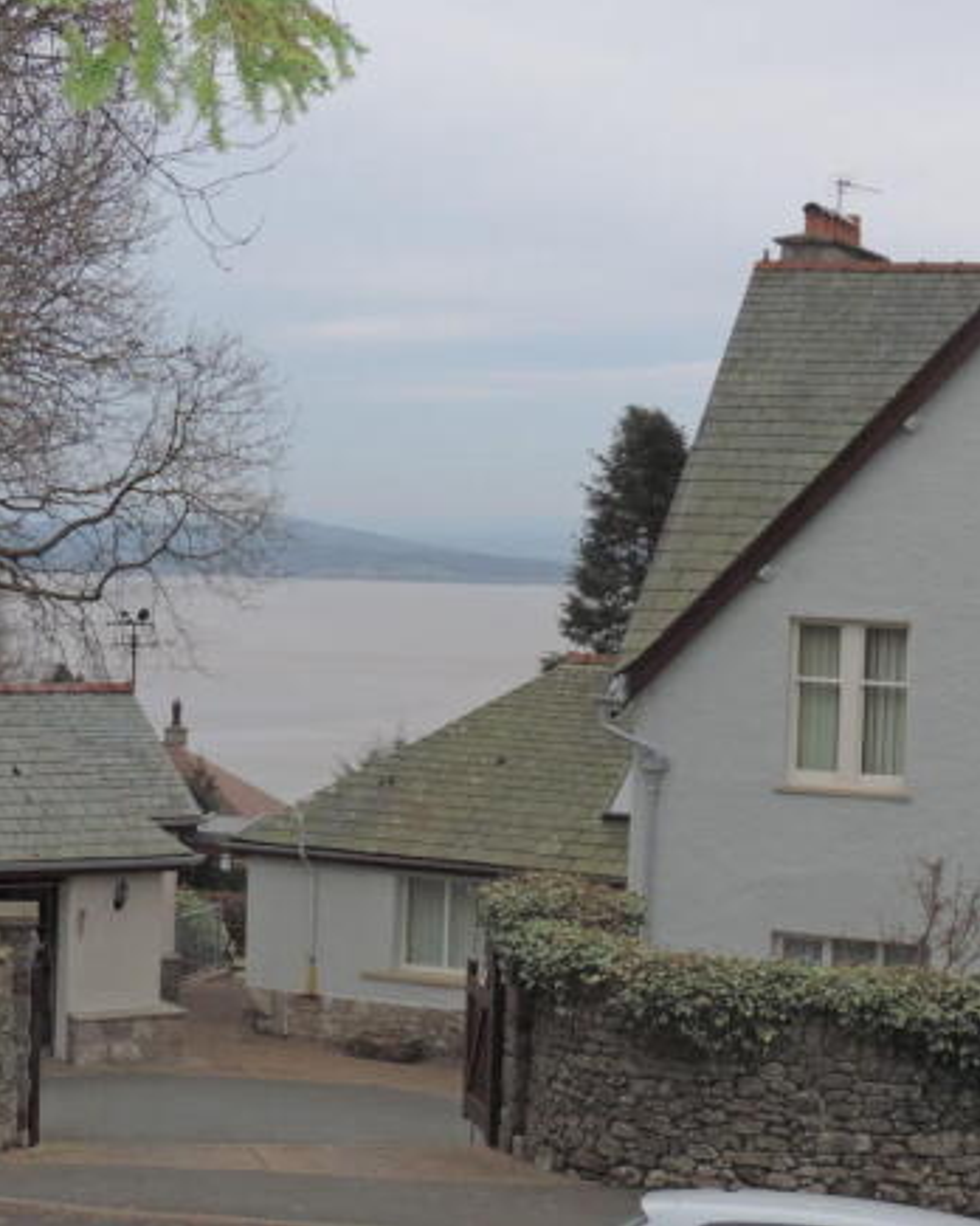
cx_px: 410
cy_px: 613
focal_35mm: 72
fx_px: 2610
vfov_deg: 26.4
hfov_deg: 21.2
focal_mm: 9.8
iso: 560
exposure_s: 1/2000
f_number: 3.7
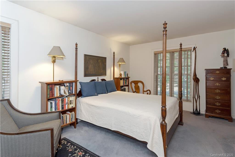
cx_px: 118
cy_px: 78
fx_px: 111
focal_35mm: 17
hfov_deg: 93.3
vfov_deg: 70.5
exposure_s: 1/30
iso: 320
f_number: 7.1
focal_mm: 17
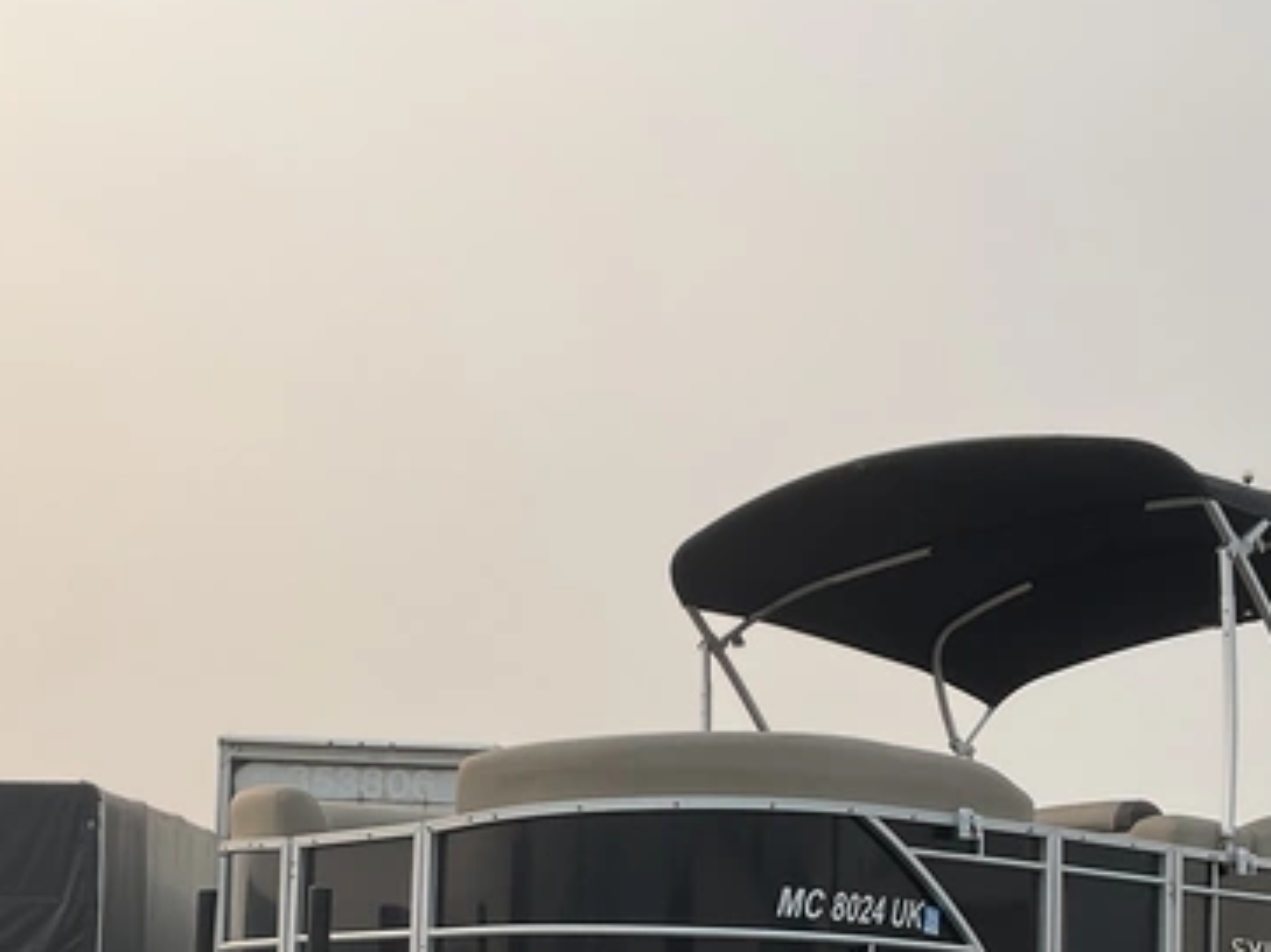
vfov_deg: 23.5
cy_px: 933
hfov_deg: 32.2
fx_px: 2202
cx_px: 658
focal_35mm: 60
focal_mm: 3
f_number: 1.8
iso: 25
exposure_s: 1/1451
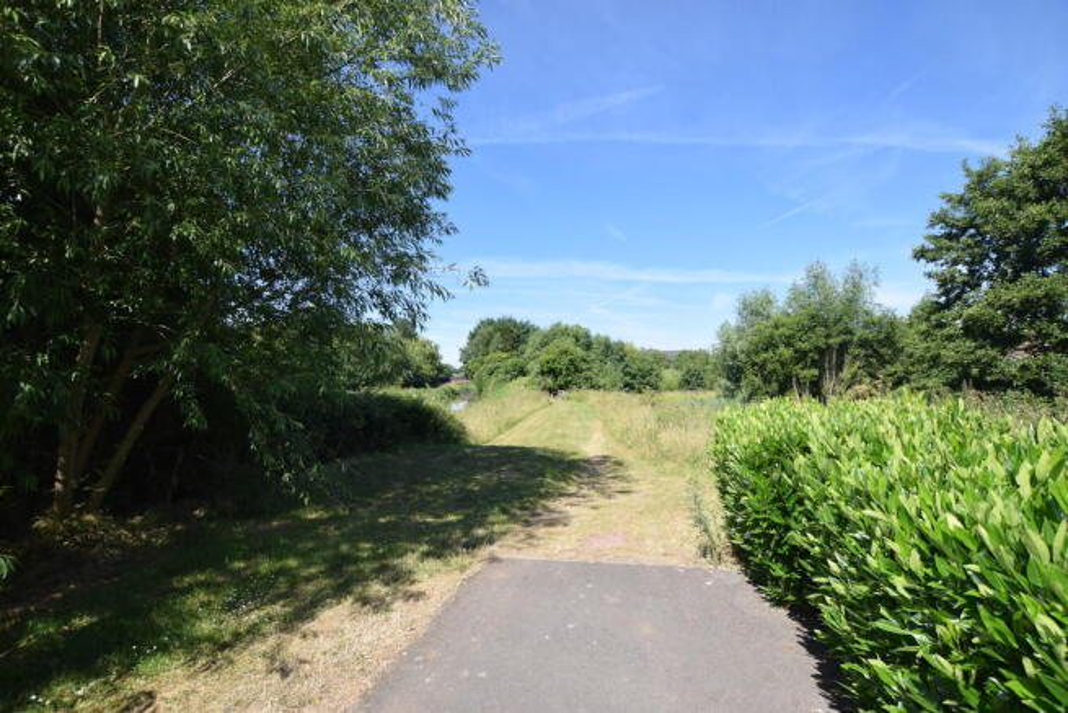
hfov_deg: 100.4
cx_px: 534
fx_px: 445
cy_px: 356
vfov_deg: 77.4
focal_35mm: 15
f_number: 7.1
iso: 100
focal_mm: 10
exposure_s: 1/200
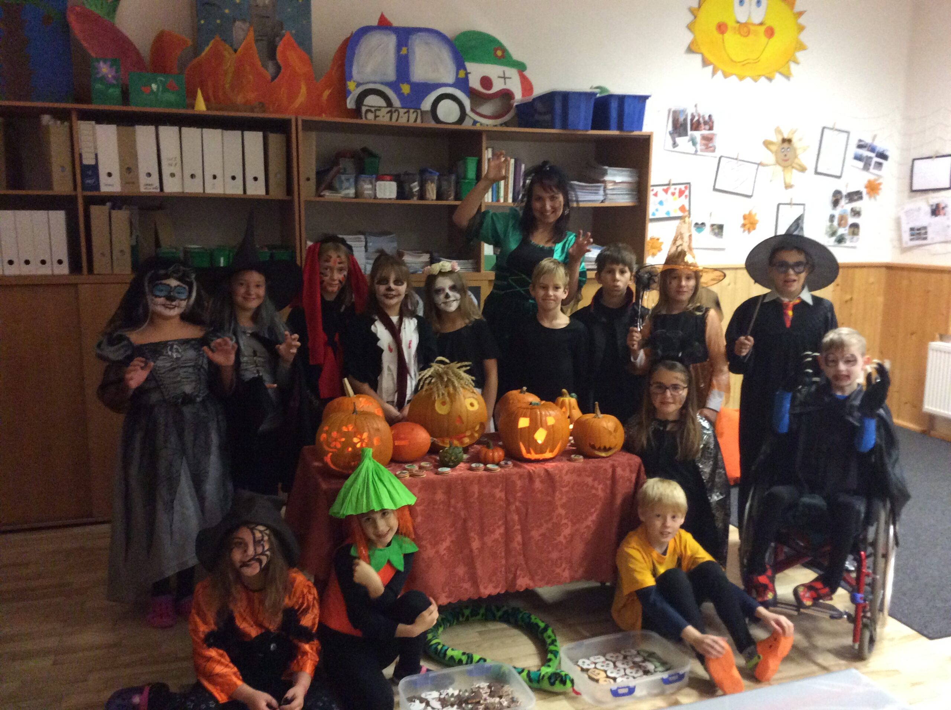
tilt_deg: -9.5
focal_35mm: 32
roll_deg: +0.3
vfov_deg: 44.1
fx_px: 878
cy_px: 355
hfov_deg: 56.9
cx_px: 476
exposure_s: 1/17
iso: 320
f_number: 2.4
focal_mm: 3.3
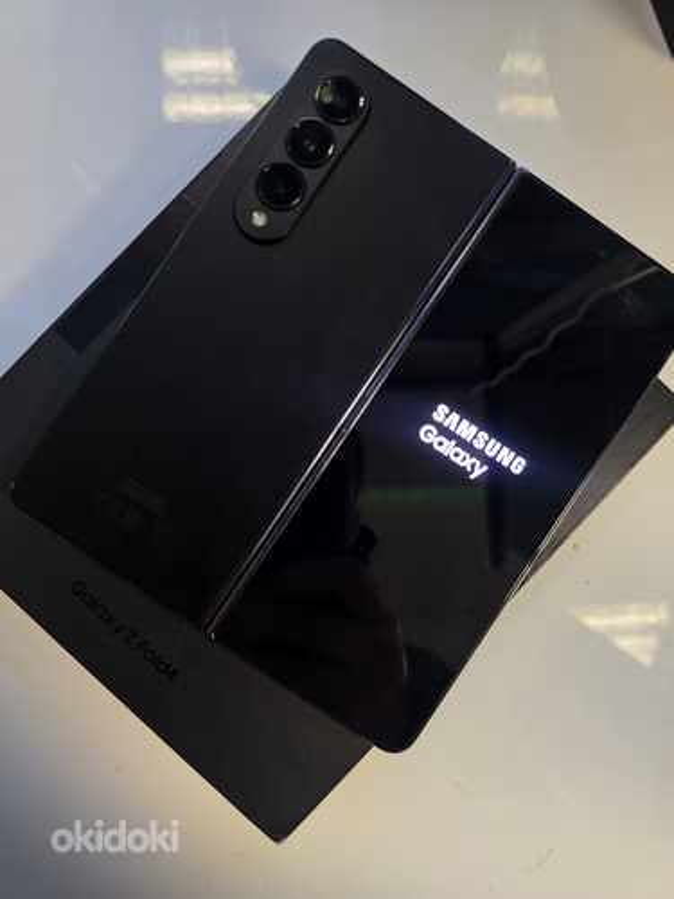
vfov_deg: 73.9
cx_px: 337
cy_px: 450
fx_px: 597
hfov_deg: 58.9
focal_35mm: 23
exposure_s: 1/60.5
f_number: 1.7
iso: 400
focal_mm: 6.3
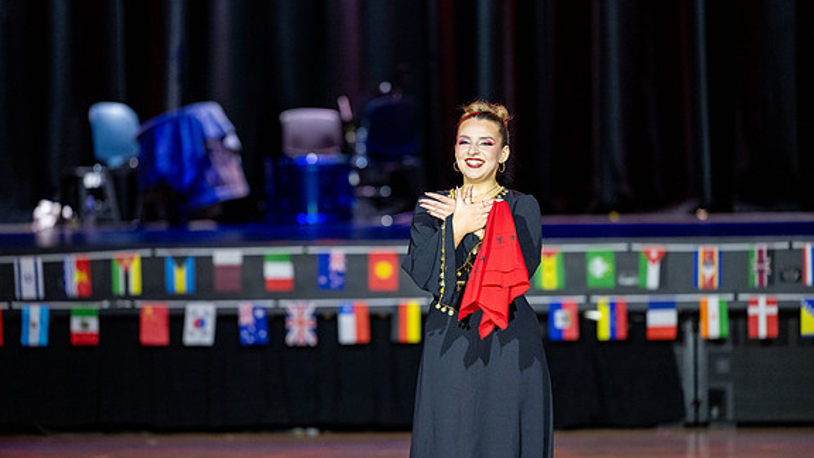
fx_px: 4554
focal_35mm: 211
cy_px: 252
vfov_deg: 5.8
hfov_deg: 10.2
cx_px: 408
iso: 4000
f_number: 3.2
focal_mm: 200
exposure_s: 1/200
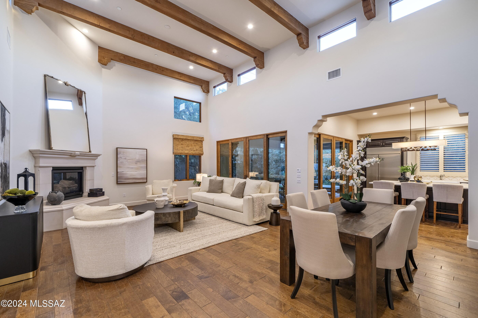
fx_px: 186
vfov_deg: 81.2
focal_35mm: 14
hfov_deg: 104.3
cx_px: 239
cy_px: 159
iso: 200
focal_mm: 14
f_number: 7.1
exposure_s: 1/25
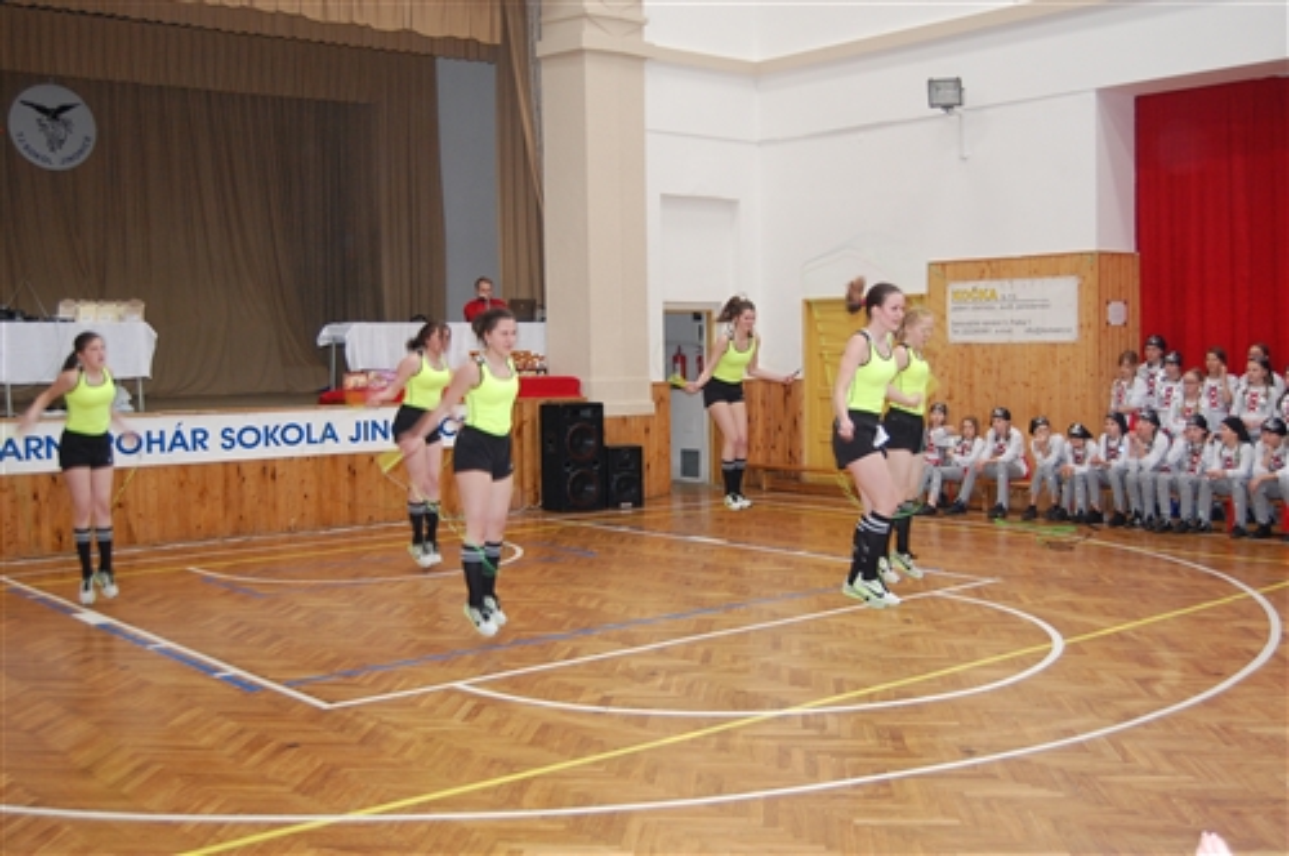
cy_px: 428
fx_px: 1395
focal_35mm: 39
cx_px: 644
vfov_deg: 34.1
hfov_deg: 49.6
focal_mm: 26
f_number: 4.2
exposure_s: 1/60
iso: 800
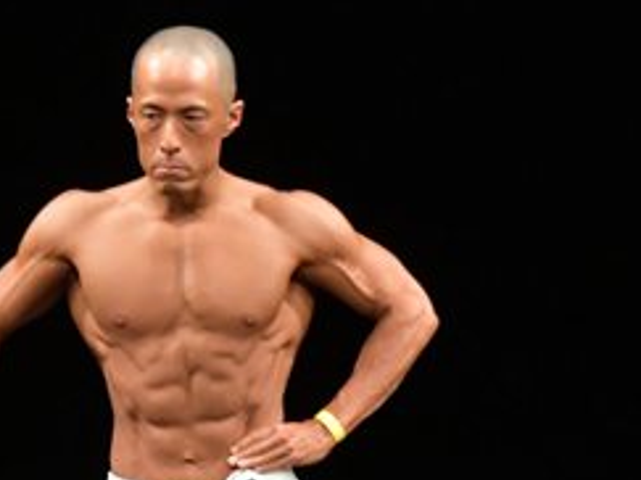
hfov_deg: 2.5
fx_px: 14473
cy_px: 630
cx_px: 215
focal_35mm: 782
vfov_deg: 1.9
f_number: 5.6
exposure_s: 1/400
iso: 3200
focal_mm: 170
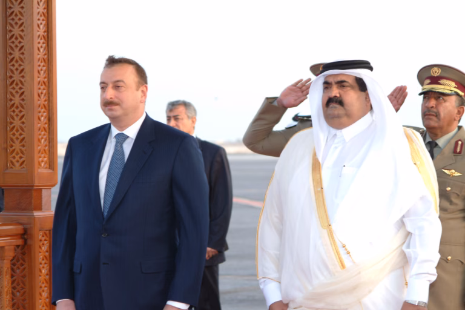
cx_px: 232
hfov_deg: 11.9
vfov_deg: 8.0
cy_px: 155
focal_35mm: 172
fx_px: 2228
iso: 400
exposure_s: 1/125
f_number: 6.7
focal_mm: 115
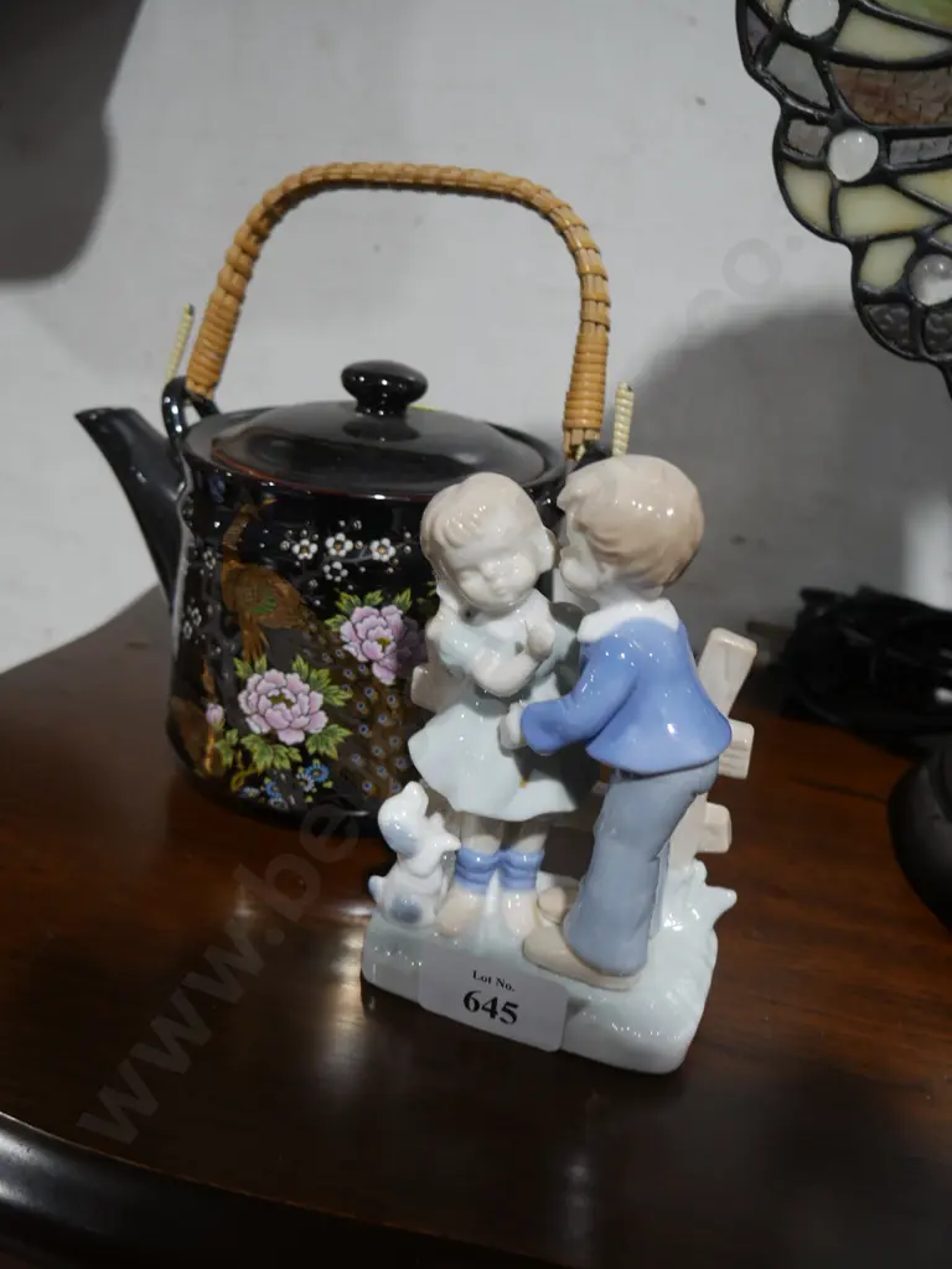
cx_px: 476
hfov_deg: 46.8
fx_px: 1100
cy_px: 634
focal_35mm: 30
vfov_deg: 60.0
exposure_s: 1/60
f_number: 3.6
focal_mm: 15
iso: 320
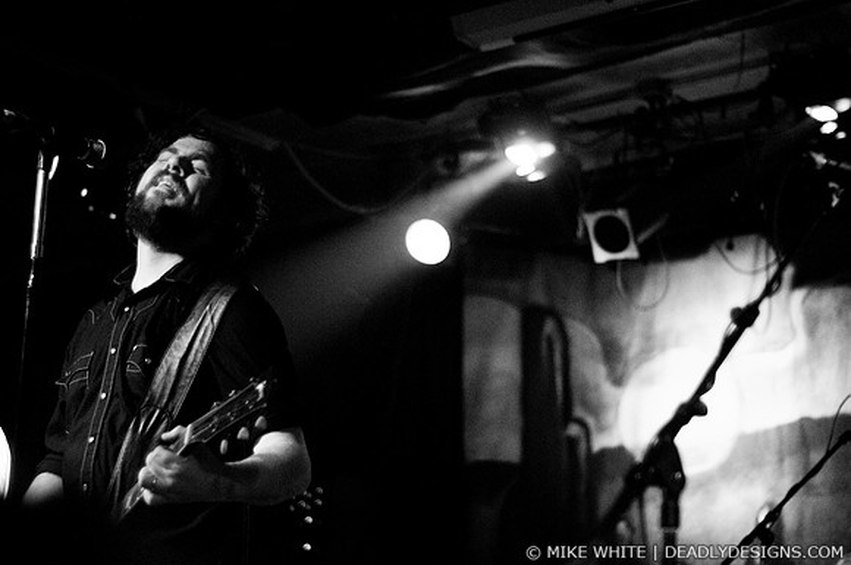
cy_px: 282
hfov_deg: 27.0
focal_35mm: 75
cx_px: 426
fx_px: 1770
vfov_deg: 18.1
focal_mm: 50
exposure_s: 1/100
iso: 1000
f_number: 1.8
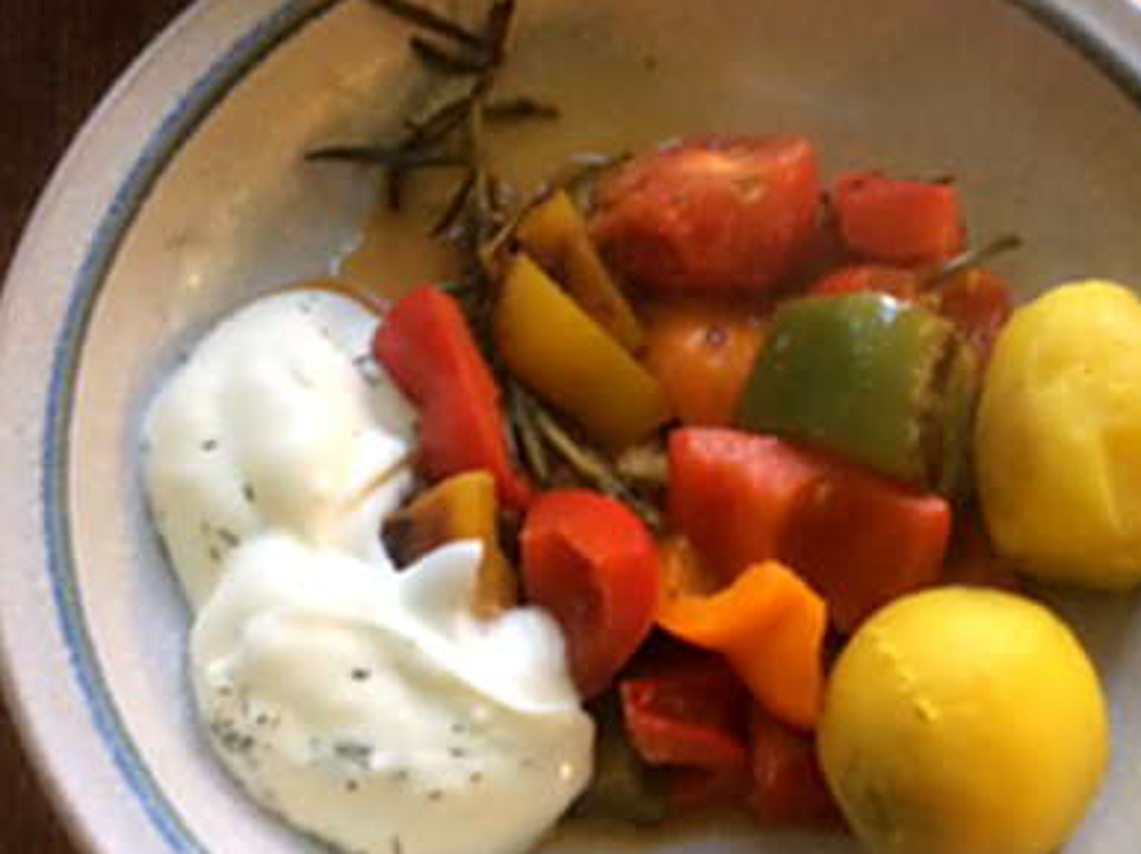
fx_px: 1746
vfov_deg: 27.4
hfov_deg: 36.0
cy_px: 508
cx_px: 706
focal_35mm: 53
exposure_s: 1/25
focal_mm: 3.3
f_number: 2.4
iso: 125
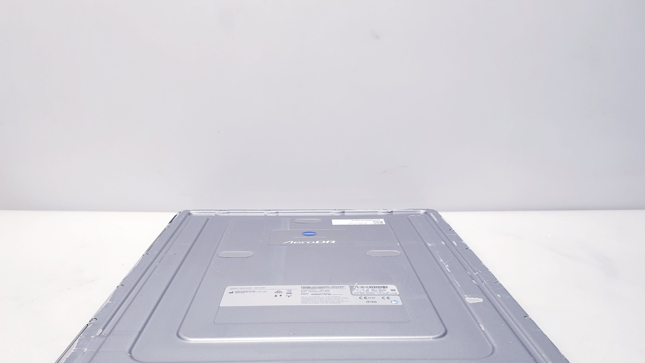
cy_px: 236
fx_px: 496
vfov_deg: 39.8
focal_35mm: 29
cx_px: 320
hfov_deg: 66.1
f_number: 2.4
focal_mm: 4.3
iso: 80
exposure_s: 1/50
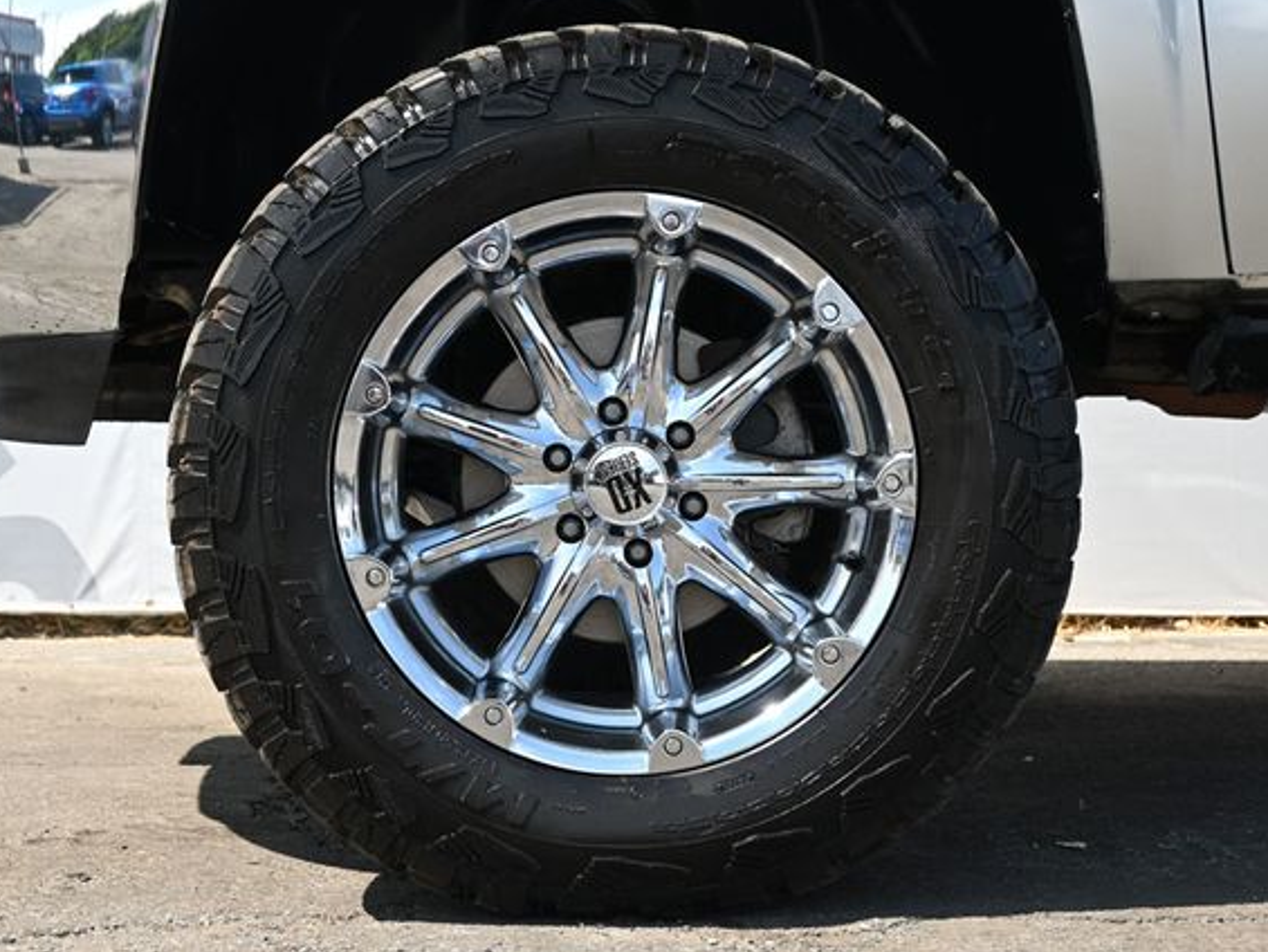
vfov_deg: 24.2
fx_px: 2218
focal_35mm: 61
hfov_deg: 31.9
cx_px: 631
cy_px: 472
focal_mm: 37
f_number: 5.3
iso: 320
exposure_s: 1/250
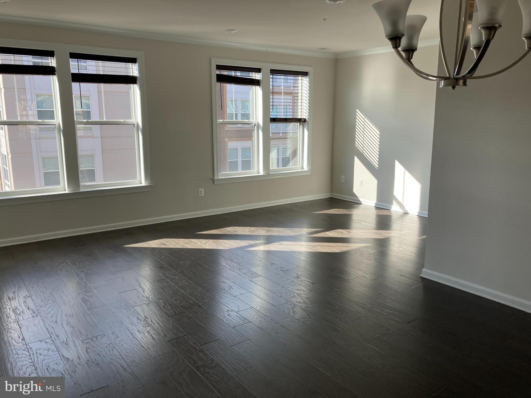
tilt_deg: -8.9
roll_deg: -0.3
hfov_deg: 63.4
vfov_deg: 49.7
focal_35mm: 28
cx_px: 266
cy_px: 199
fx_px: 430
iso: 20
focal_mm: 3.99
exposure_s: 1/198
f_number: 1.8
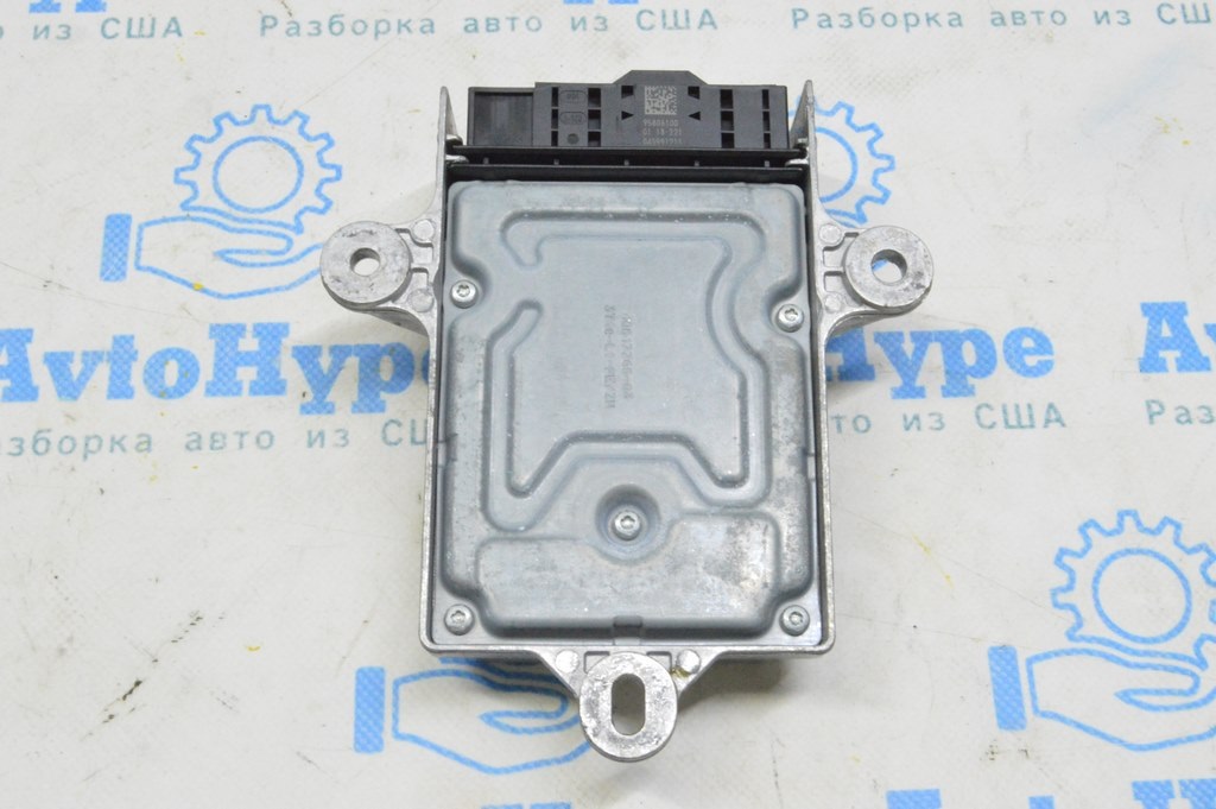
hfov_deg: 41.1
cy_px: 404
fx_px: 1620
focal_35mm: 48
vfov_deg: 28.0
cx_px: 608
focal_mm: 32
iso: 6400
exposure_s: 1/20
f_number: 20
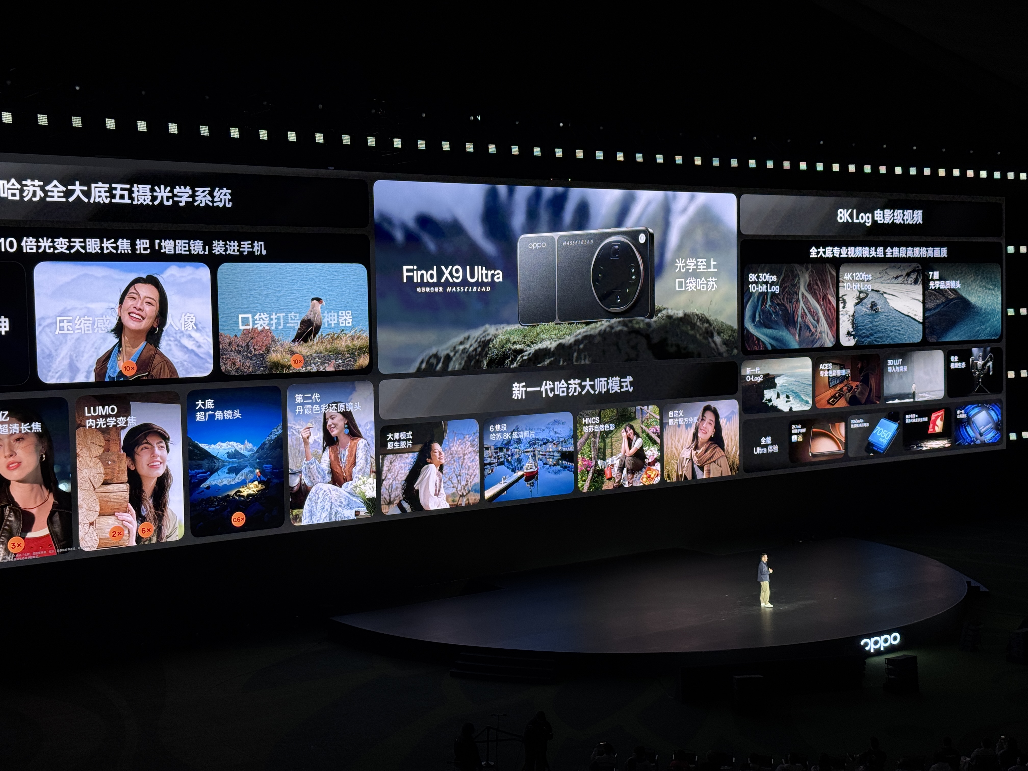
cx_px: 514
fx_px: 1425
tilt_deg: -3.2
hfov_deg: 39.7
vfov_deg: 30.3
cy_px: 386
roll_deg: +1.2
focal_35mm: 48
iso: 50
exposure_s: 1/81
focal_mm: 6.76
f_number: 1.78
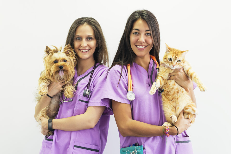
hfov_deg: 39.6
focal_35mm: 50
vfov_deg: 27.0
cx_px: 116
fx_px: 321
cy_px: 77
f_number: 4
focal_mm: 50
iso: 500
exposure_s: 1/80
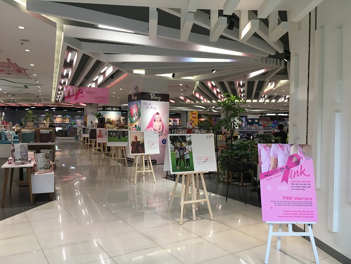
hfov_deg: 61.7
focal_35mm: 29
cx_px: 176
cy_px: 132
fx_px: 294
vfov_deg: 48.2
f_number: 2.2
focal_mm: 4.15
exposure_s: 1/33
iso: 25
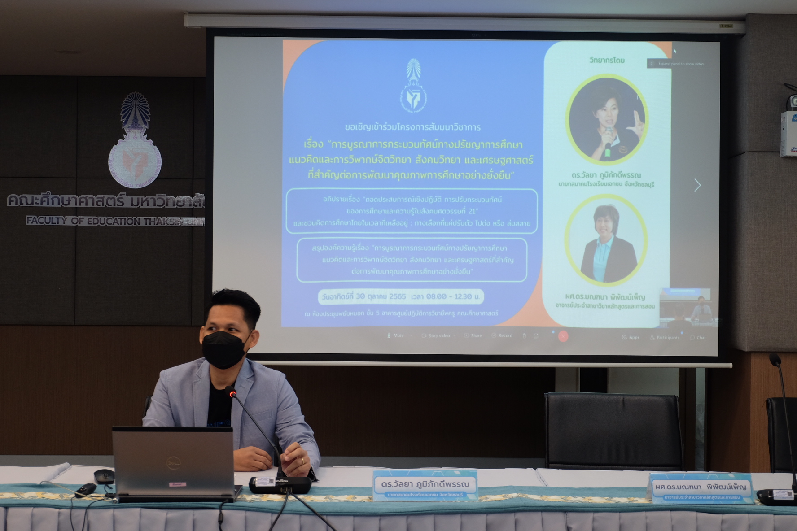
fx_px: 1173
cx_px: 398
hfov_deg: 37.5
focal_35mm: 53
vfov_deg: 25.5
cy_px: 266
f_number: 5
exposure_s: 1/30
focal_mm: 35.5
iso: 400
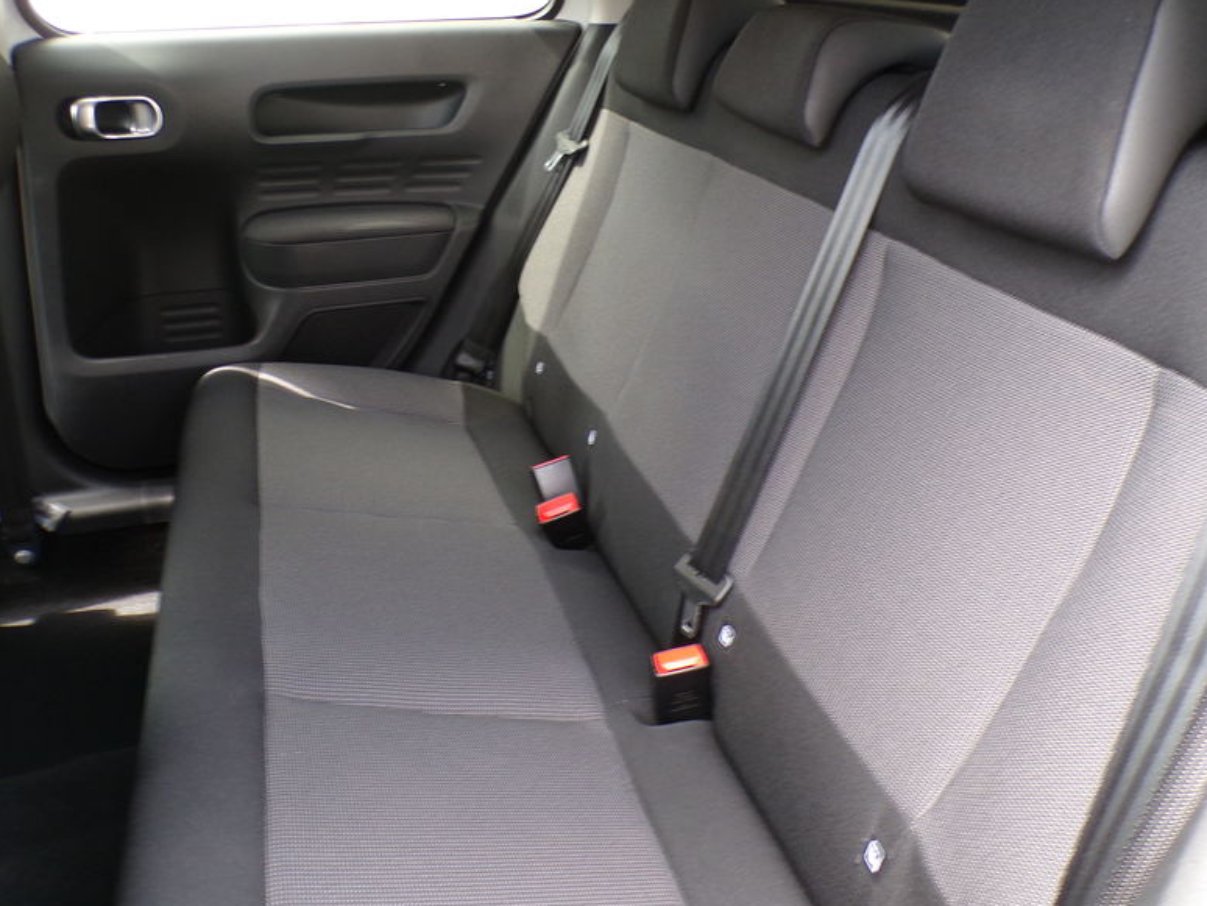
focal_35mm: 31
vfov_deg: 45.2
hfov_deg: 58.2
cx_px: 678
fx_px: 1081
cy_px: 351
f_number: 3
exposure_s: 1/34
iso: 182
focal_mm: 4.3
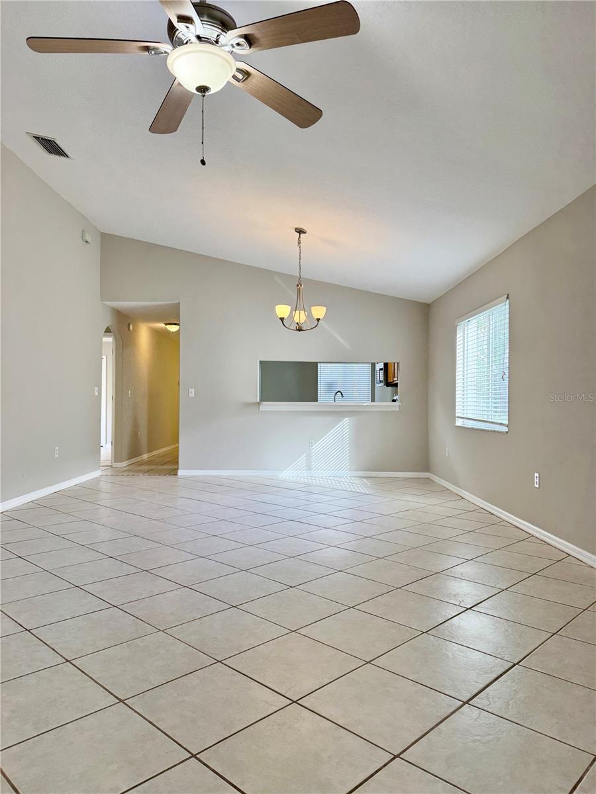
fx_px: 551
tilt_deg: +0.2
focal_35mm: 24
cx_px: 298
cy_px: 397
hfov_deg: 56.8
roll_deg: -0.8
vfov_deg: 71.6
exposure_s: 1/142
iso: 100
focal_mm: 6.76
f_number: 1.78
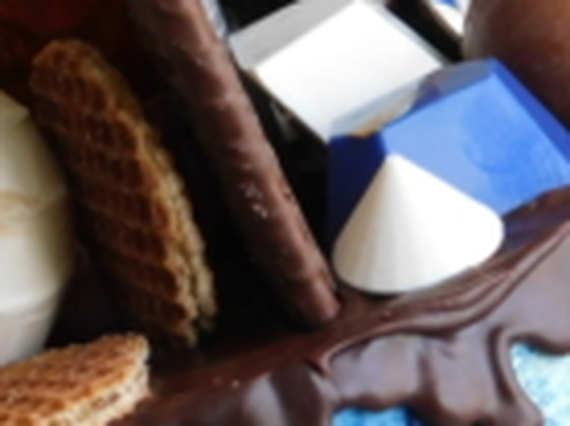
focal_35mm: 288
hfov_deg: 6.9
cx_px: 308
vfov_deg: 5.1
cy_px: 760
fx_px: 4738
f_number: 4.4
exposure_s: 1/25
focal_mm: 14.2
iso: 400
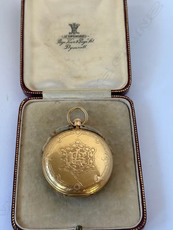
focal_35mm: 56
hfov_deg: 26.1
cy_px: 109
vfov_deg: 34.4
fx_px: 373
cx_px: 81
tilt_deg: -59.1
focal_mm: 6.86
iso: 80
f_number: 1.78
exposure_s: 1/76
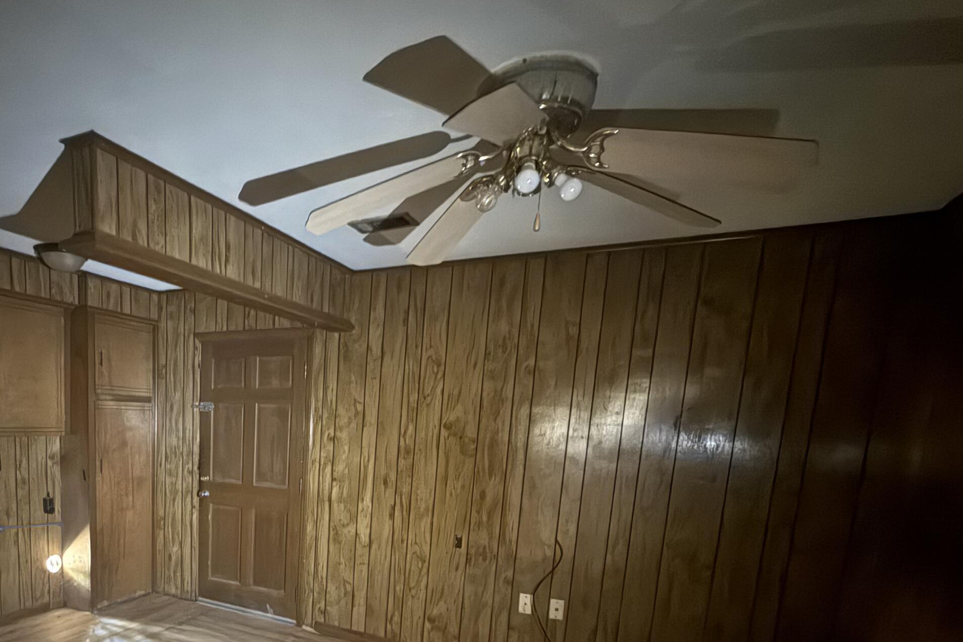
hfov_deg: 72.5
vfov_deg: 51.8
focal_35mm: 23
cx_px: 281
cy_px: 510
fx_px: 615
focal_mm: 2.22
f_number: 2.2
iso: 2000
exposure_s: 1/4
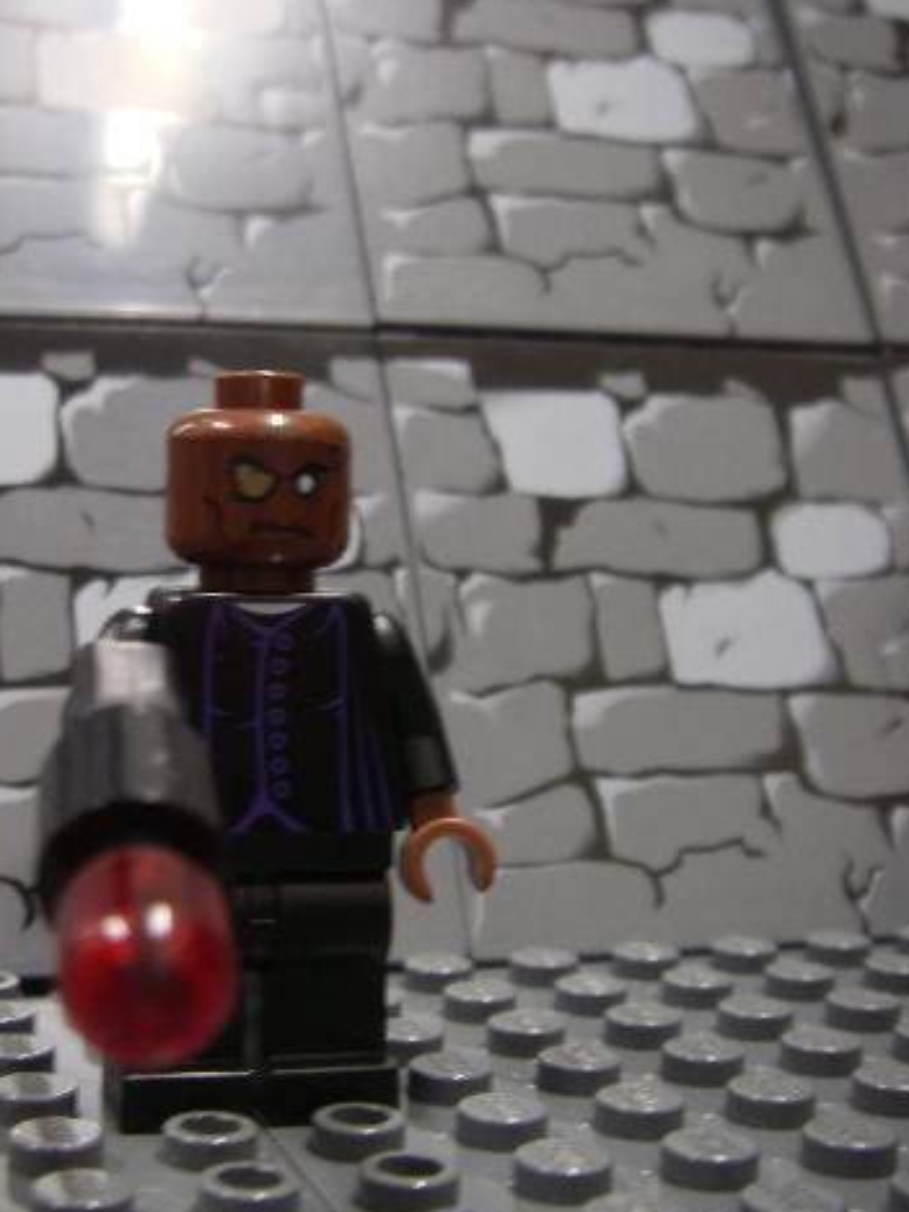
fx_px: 1821
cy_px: 609
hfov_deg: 27.5
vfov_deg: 36.8
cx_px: 181
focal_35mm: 52
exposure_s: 1/4
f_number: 3.3
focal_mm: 6.3
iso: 160
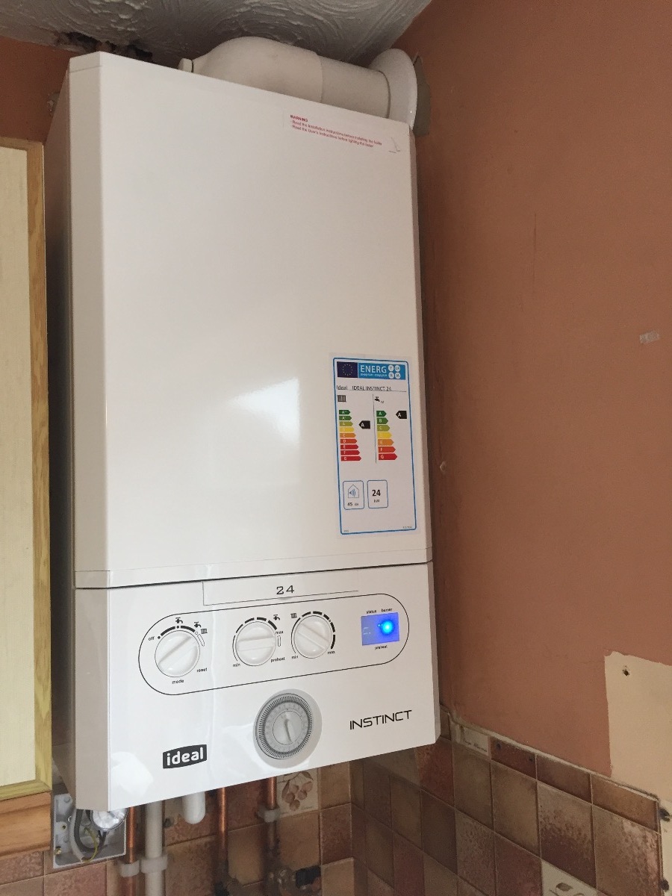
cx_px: 336
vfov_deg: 61.7
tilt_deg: +5.4
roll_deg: +4.1
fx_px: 751
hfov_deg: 48.2
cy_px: 448
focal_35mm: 29
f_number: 2.2
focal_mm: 4.15
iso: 64
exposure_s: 1/33
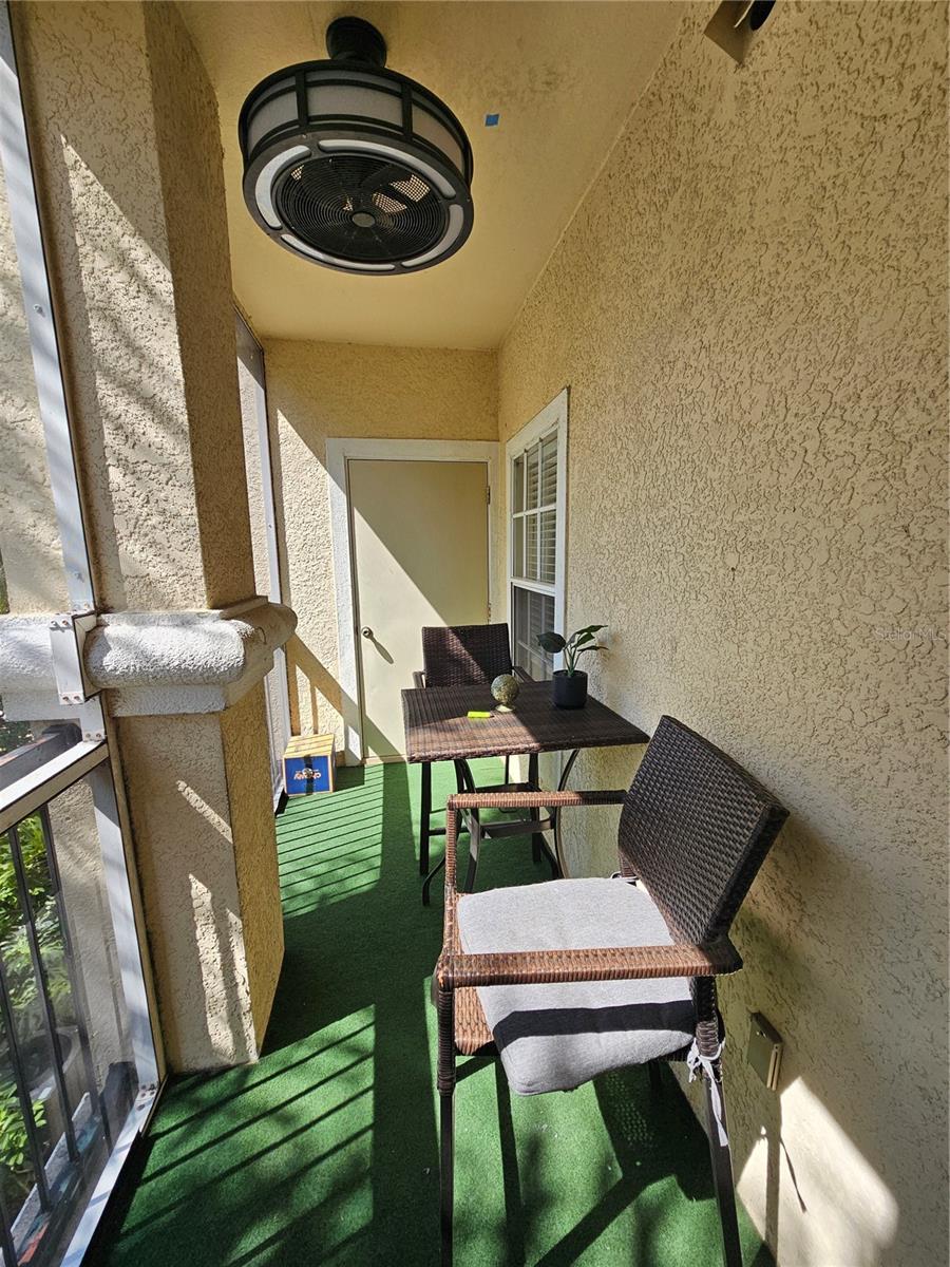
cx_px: 475
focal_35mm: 13
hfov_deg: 89.9
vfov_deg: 106.2
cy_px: 634
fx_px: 476
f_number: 2.2
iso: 50
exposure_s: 1/333
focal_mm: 2.2
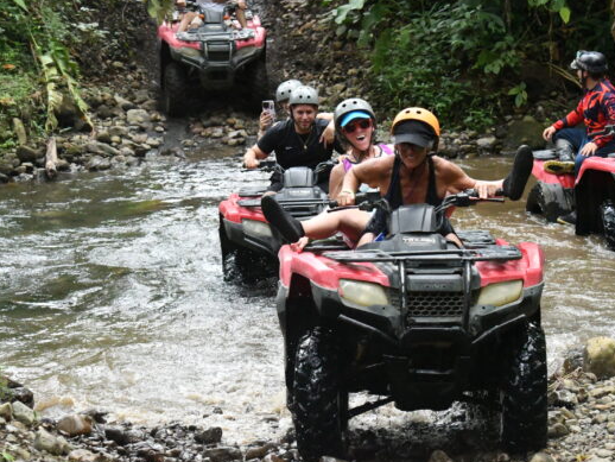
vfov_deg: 13.7
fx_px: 1920
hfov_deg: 18.2
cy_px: 230
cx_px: 332
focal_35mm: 108
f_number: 6.3
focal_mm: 65
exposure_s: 1/2500
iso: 20000
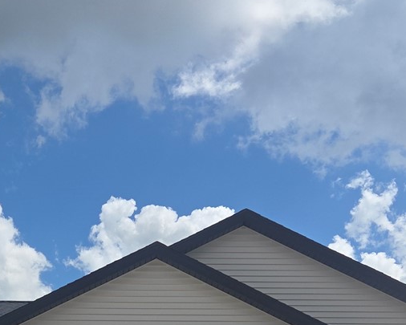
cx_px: 83
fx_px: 853
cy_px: 437
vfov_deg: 19.6
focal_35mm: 71
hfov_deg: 26.3
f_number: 1.8
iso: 25
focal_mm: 5.4
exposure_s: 1/3455
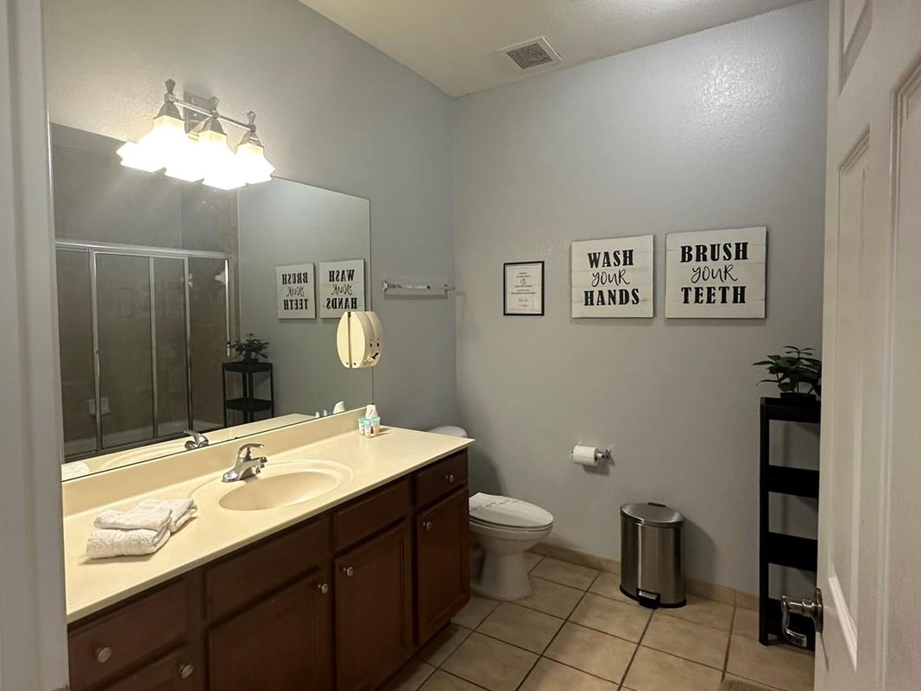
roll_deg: +0.6
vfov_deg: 63.4
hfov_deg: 78.4
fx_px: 559
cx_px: 388
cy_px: 330
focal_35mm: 21
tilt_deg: -1.9
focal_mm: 2.22
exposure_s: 1/120
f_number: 2.2
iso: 250
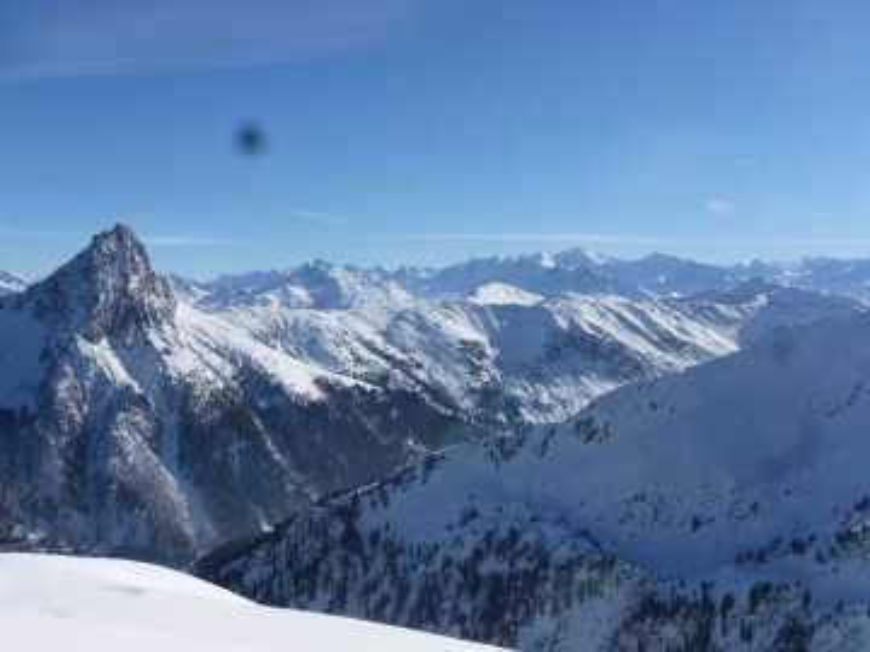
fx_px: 955
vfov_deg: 37.7
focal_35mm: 38
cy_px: 326
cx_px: 435
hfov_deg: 49.0
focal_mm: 6.8
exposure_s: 1/800
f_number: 5.6
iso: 100
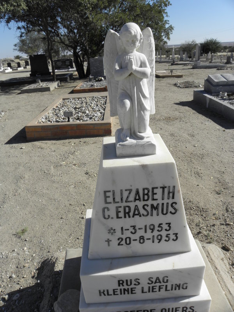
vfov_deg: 65.3
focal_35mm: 27
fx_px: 243
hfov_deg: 51.4
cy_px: 156
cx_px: 117
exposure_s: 1/400
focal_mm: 4.83
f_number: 5.6
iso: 64
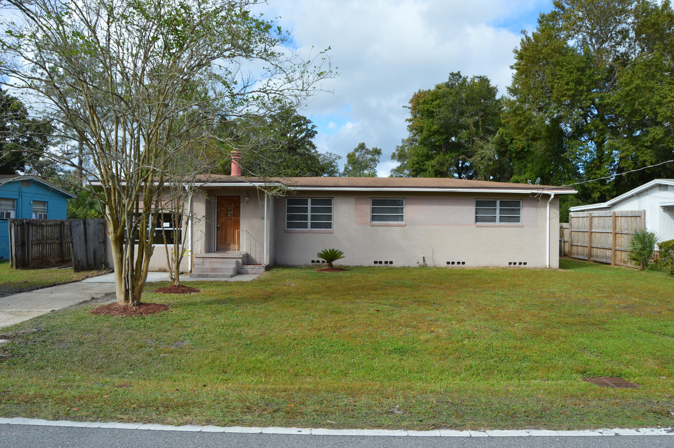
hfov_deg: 67.4
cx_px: 337
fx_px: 505
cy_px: 224
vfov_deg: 47.8
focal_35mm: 27
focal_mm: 18
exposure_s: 1/250
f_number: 8
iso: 100
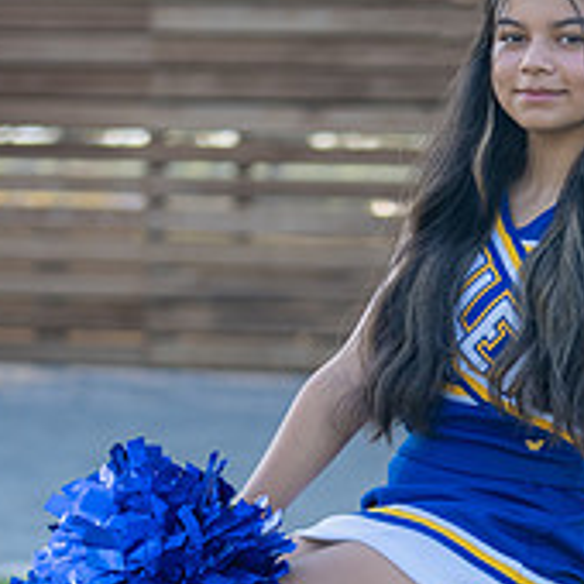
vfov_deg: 8.1
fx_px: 4142
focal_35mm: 217
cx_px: 496
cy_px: 437
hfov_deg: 8.0
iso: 125
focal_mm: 70
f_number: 2.8
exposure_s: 1/400
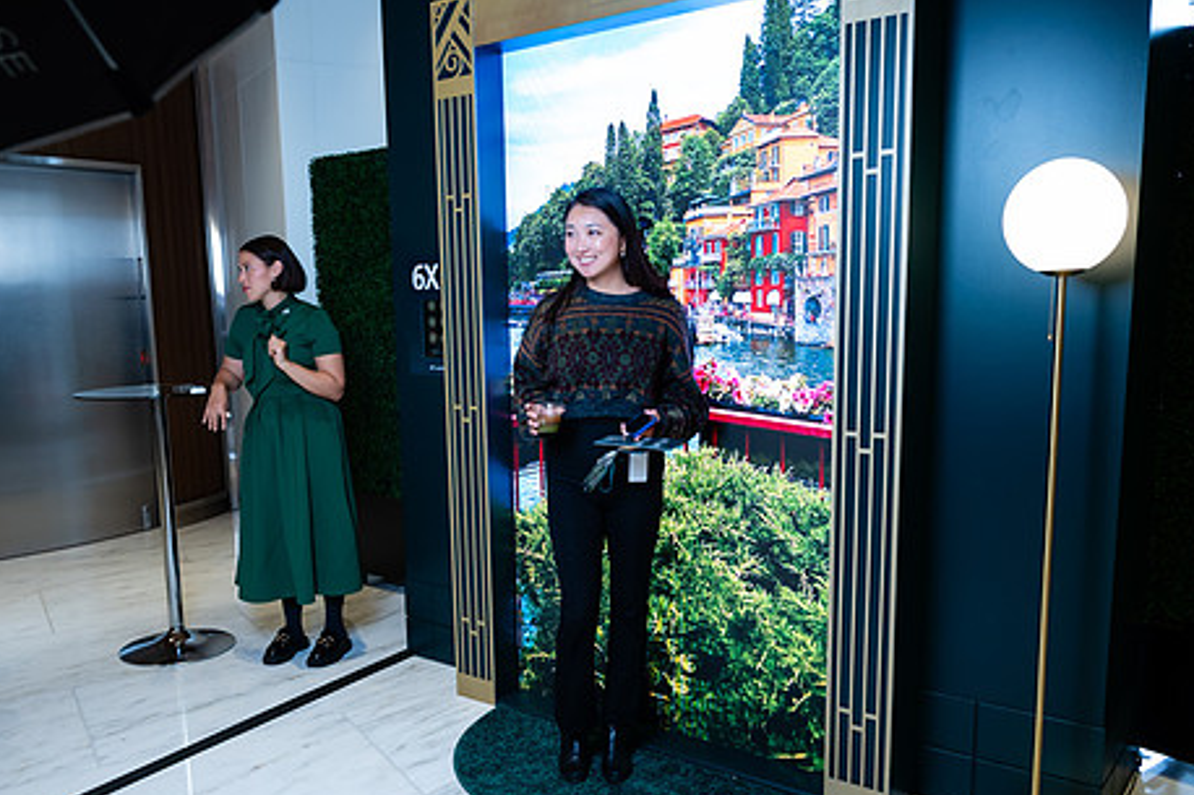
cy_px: 462
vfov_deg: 42.2
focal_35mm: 31
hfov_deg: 60.2
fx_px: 1028
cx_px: 540
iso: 1000
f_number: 3.2
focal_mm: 24
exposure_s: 1/160
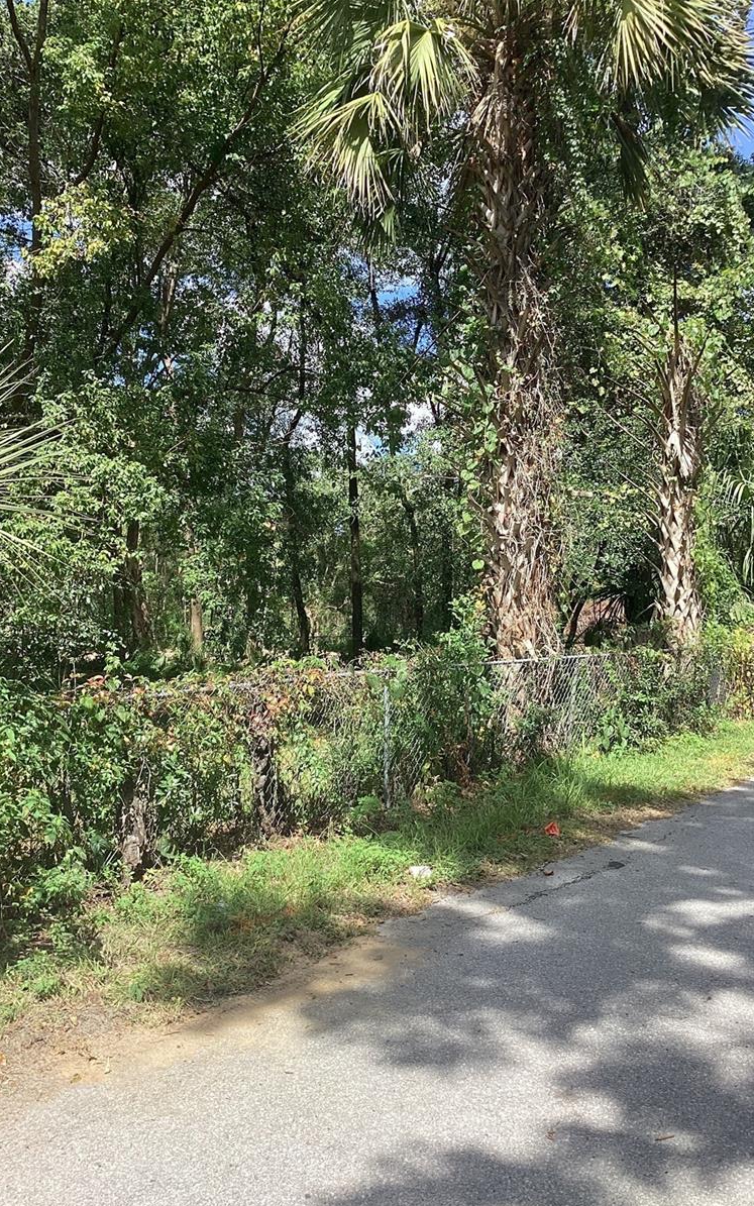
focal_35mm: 33
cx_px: 337
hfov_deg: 38.3
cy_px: 605
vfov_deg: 58.1
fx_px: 1085
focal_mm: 3.3
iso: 25
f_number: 2.4
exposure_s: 1/503
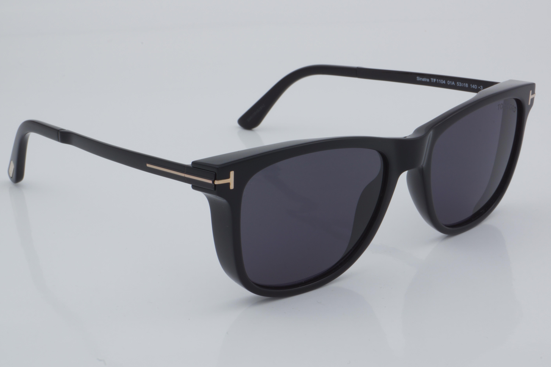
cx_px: 276
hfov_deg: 27.0
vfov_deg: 18.2
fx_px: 1148
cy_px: 184
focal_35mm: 75
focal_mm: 50
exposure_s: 1/4
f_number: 32
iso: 100
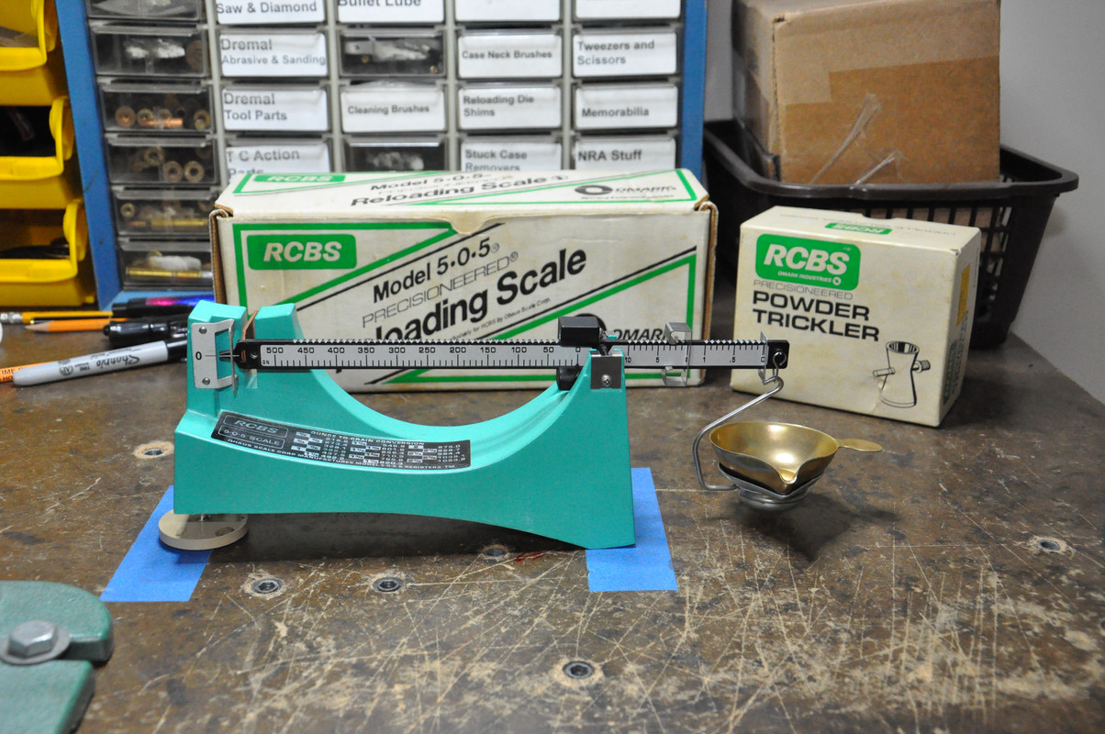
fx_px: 1288
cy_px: 367
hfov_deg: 46.4
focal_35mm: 42
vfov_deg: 31.8
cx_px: 552
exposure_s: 1/60
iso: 3200
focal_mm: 28
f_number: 5.6
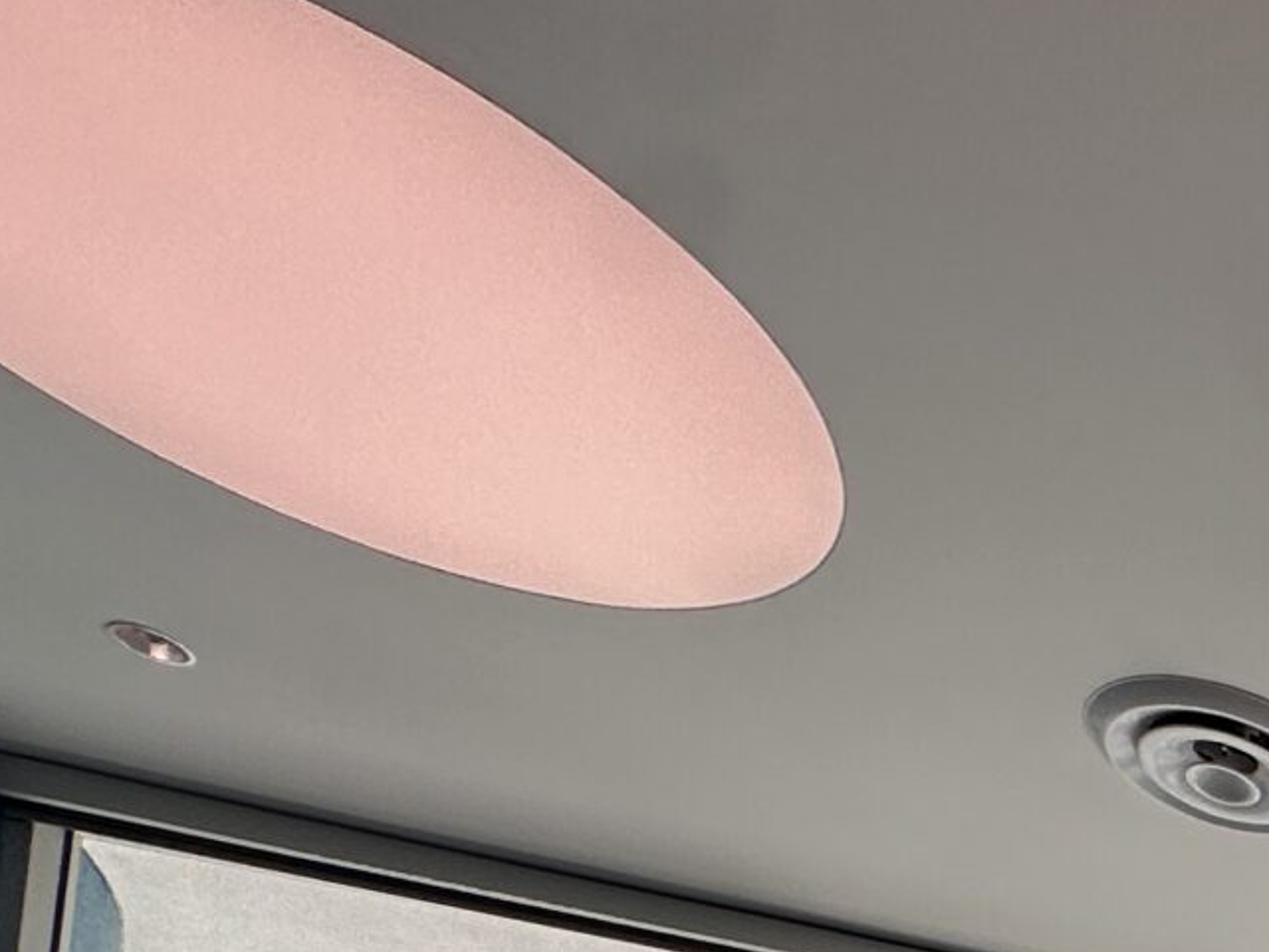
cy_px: 1864
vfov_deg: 18.3
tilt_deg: +5.6
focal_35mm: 56
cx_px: 2260
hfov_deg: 22.0
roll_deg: -0.7
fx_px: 2053
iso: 40
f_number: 2.2
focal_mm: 2.22
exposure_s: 1/615
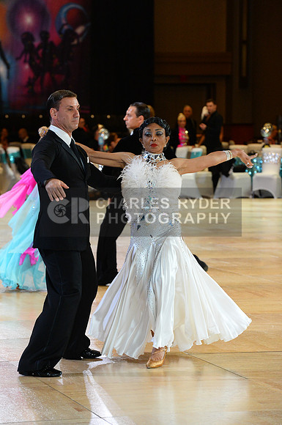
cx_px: 141
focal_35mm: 170
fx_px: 2003
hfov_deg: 8.1
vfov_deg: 12.1
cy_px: 212
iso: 5000
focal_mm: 170
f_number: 5.6
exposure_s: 1/250
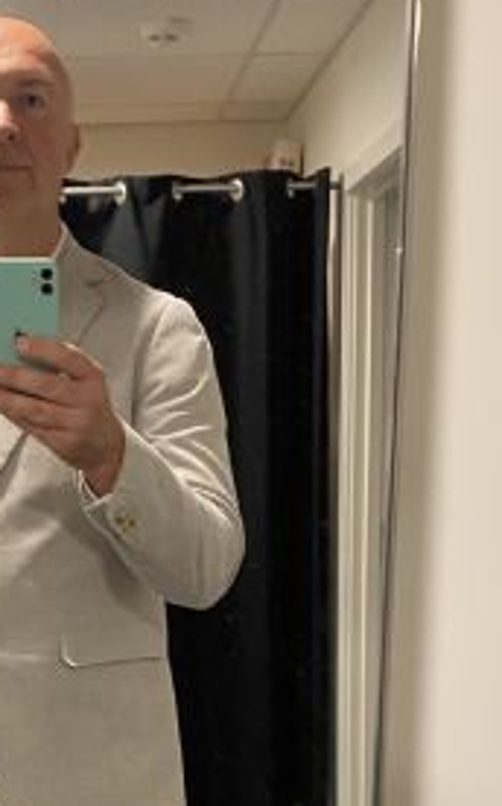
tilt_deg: -20.9
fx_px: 1316
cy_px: 692
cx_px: 105
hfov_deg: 21.3
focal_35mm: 60
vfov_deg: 32.7
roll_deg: +1.3
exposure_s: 1/50
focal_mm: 4.25
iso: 250
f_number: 1.8
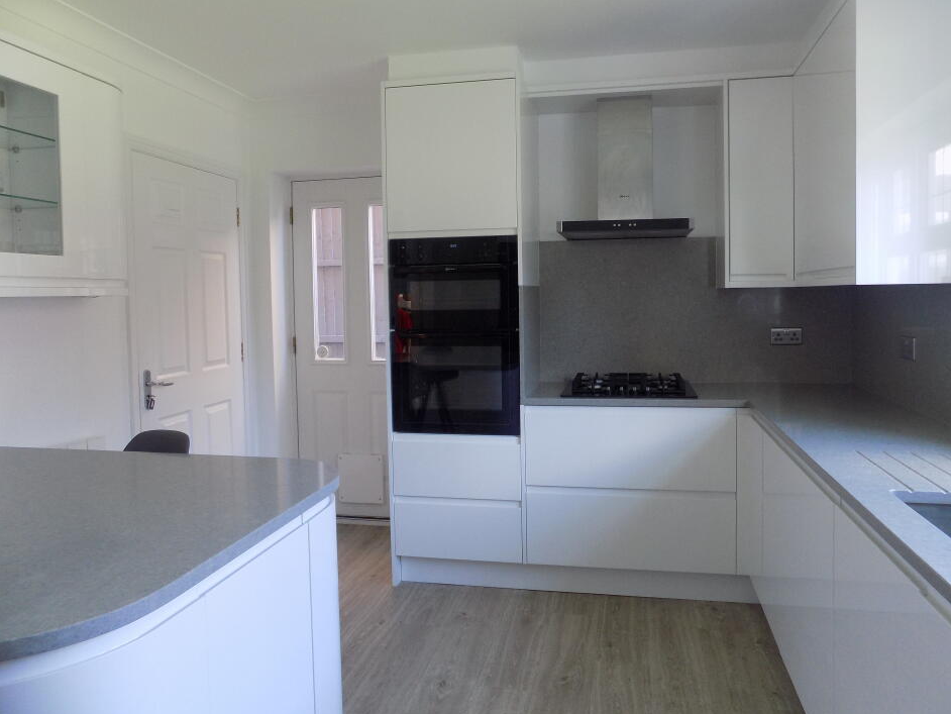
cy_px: 330
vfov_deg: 54.8
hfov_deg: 69.4
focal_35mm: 25
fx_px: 687
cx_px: 484
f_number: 3.1
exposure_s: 1/30
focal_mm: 4
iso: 160
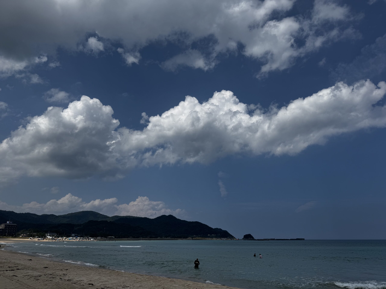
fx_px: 268
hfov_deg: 71.6
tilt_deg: +19.4
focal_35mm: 24
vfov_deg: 56.8
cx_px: 193
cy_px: 144
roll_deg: -0.1
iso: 100
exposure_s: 1/12346
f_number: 1.78
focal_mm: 6.76
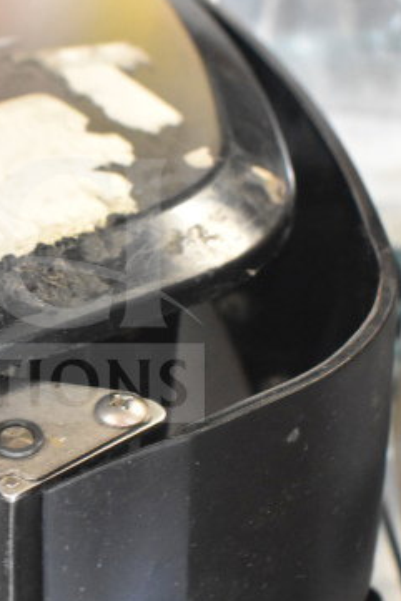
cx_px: 17
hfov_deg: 17.6
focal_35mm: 76
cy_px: 291
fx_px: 1269
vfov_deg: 26.6
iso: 4000
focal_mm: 20
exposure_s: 1/30
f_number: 3.8
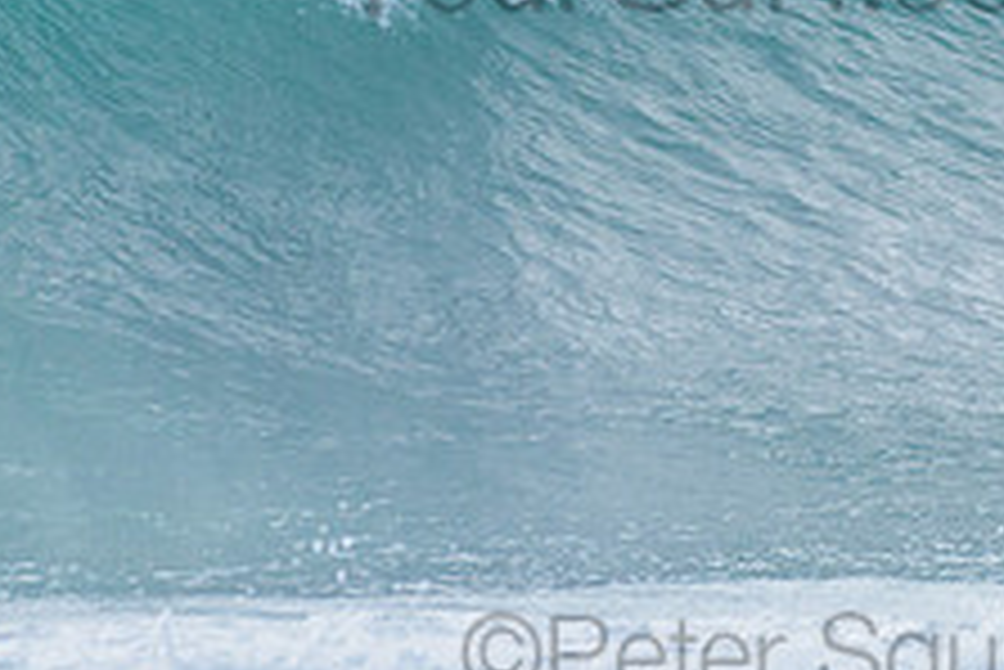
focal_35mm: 1592
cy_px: -69
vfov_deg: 0.9
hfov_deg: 1.3
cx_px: 873
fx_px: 44426
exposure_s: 1/2000
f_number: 5.6
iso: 640
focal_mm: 500
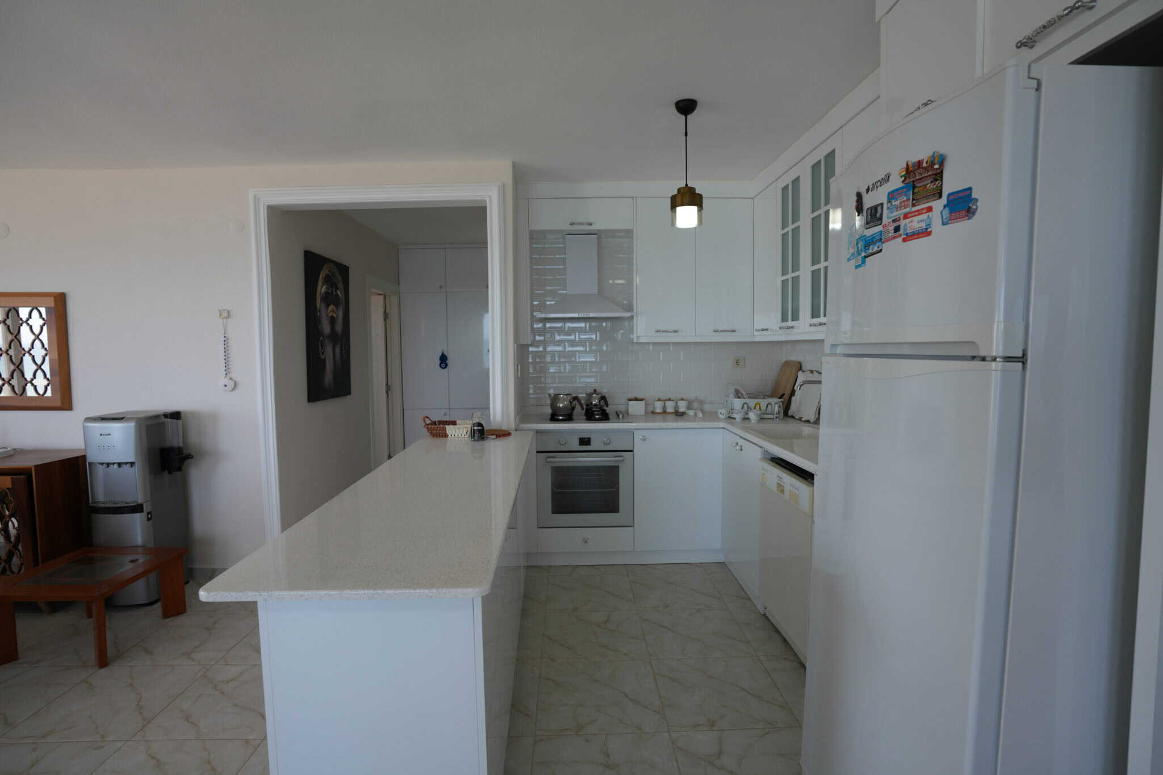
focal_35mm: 17
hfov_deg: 93.3
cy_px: 388
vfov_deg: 70.4
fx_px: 549
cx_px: 582
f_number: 4
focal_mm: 17
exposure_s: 1/160
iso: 250
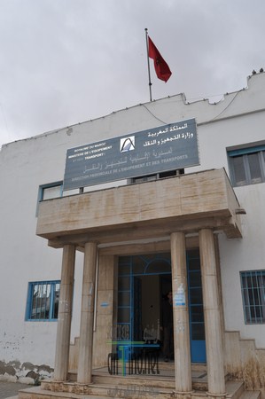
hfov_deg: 45.6
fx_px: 315
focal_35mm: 28
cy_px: 200
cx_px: 132
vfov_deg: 64.6
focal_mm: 19
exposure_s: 1/200
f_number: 9
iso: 200
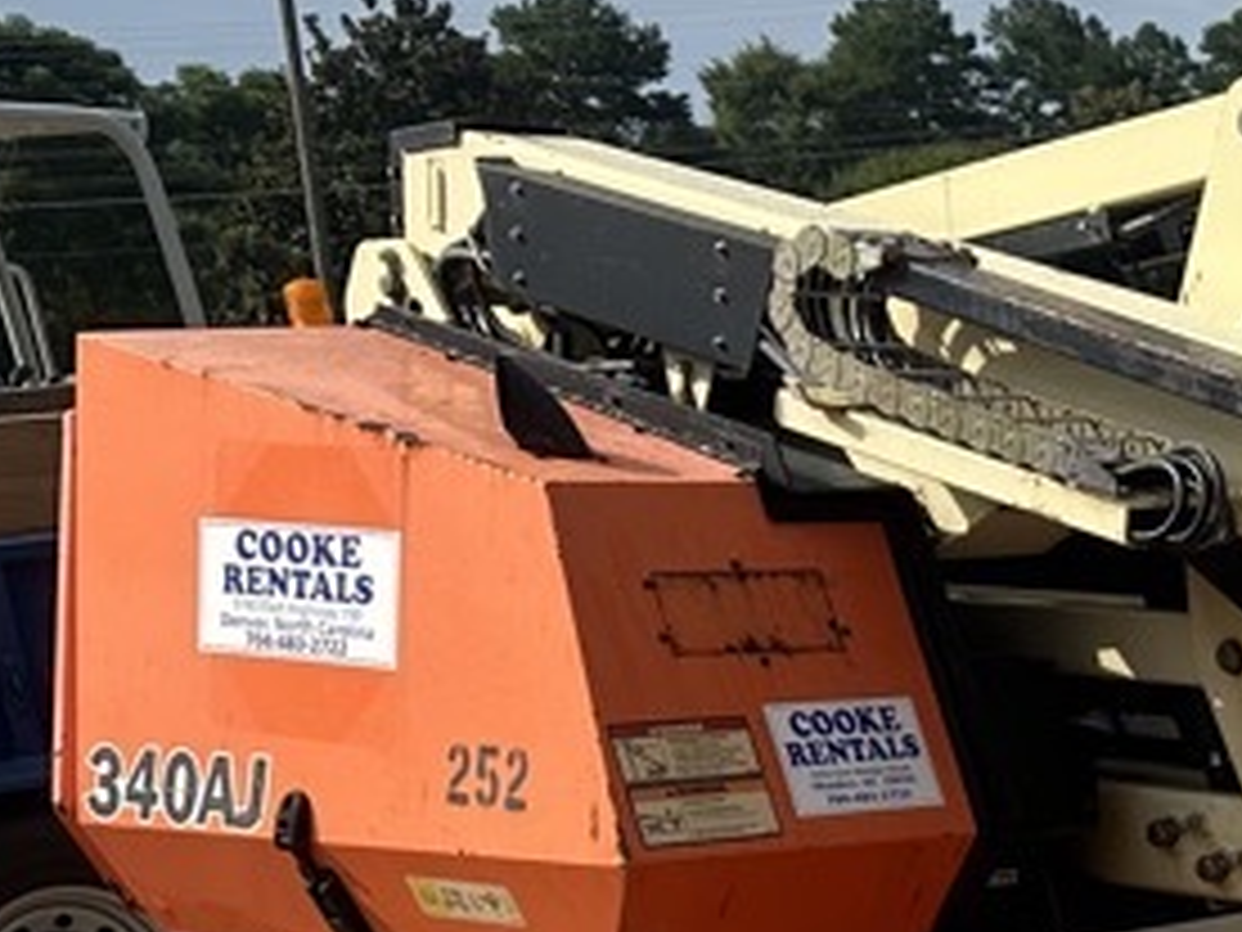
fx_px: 3193
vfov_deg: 15.9
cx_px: 1944
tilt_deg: -14.8
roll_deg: +1.3
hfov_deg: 18.9
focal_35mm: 89
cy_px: 1171
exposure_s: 1/5000
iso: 80
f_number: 1.78
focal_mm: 6.86
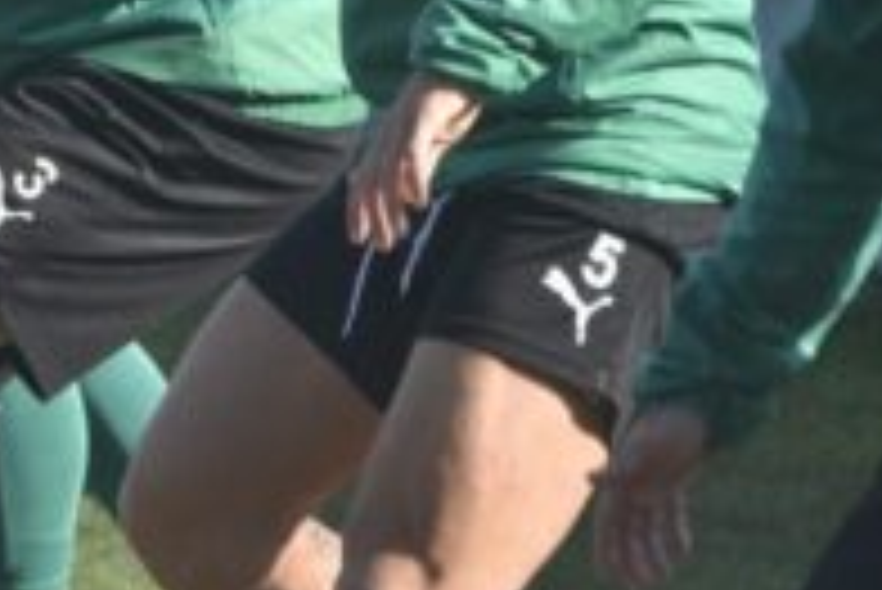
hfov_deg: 3.4
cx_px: 396
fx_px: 15029
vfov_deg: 2.2
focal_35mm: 613
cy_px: -95
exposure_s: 1/500
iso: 360
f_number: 8
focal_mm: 130
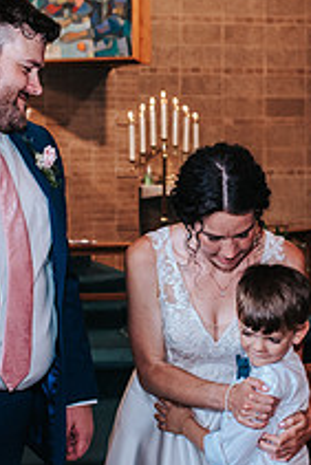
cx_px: 210
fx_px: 1449
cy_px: 234
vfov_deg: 18.2
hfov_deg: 12.2
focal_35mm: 112
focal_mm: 35
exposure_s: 1/125
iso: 900
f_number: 3.2
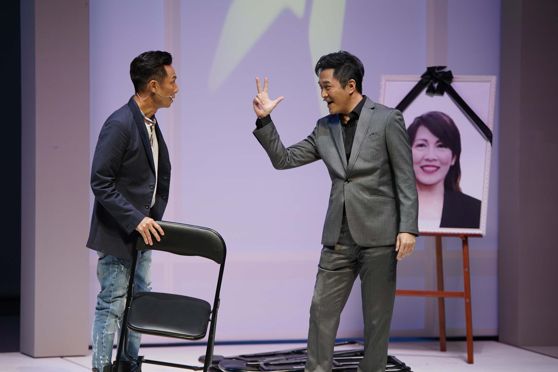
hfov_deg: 8.8
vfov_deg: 5.9
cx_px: 279
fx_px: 3626
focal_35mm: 234
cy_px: 186
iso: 640
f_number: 2.8
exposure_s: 1/125
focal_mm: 234
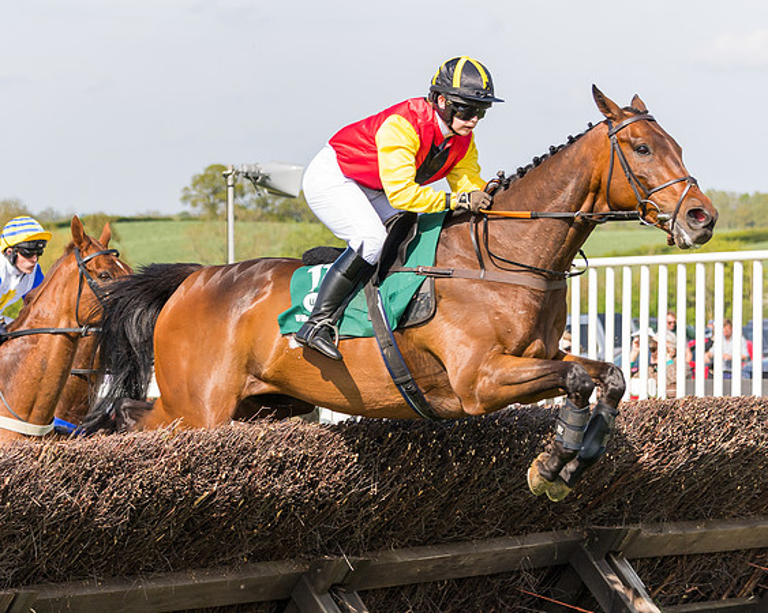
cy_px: 334
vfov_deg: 12.0
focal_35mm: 129
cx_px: 265
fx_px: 2932
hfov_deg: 14.9
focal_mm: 70
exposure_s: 1/2500
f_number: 4
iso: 400
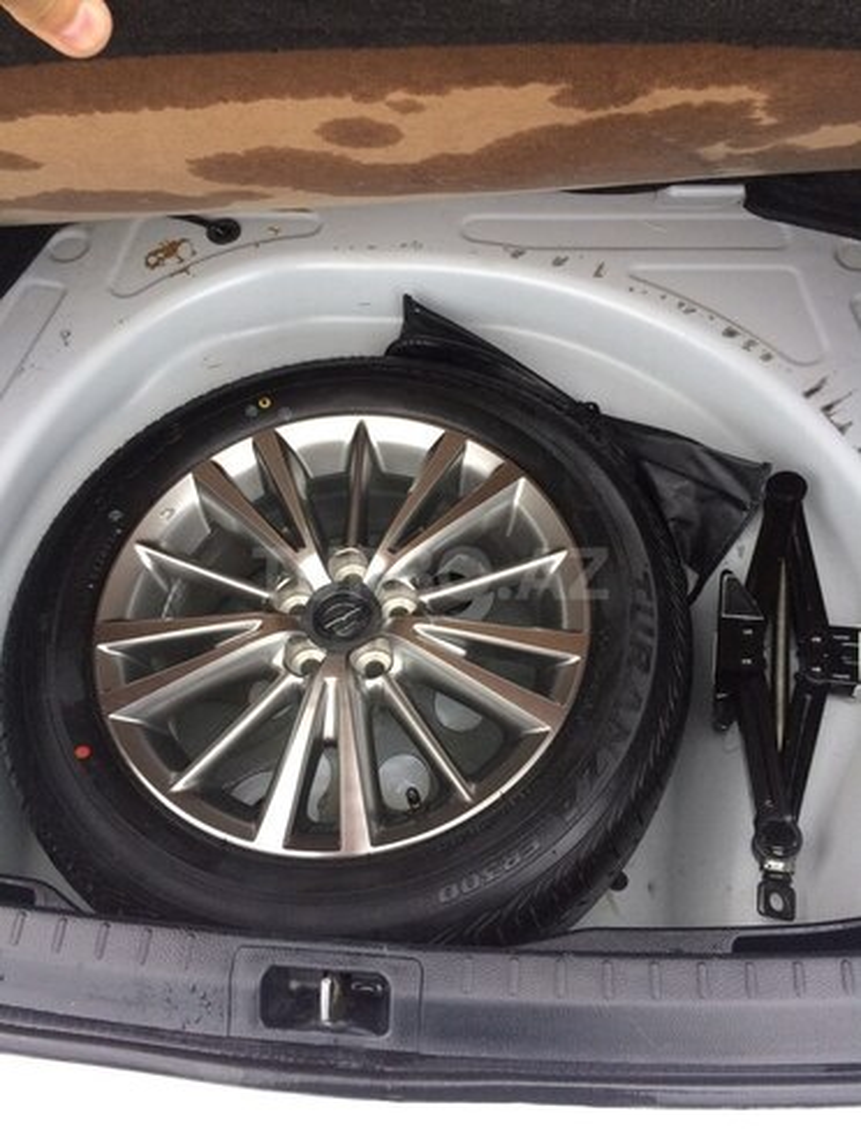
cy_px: 574
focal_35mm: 29
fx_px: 962
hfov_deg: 48.2
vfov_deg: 61.7
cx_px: 430
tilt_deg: -61.4
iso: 160
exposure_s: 1/33
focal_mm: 4.15
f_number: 2.2
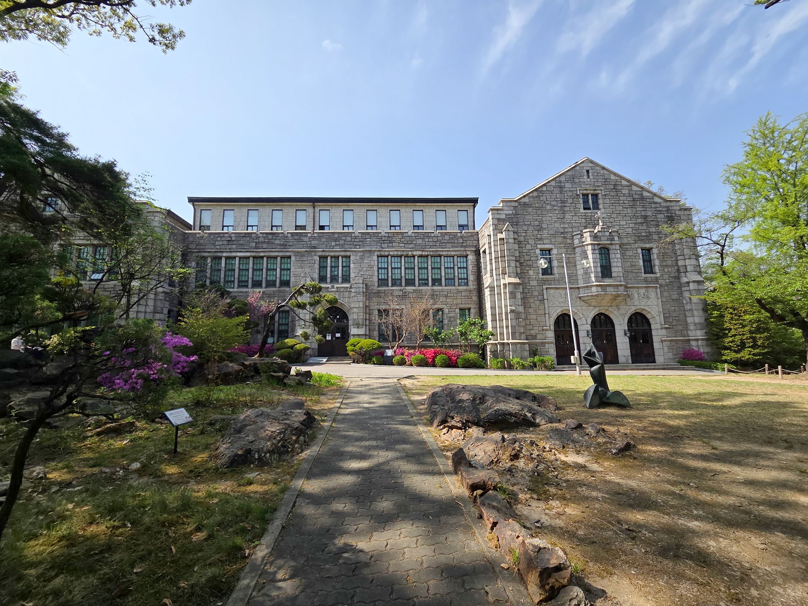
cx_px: 404
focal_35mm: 13
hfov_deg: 106.2
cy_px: 303
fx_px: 303
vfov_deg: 89.9
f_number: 2.2
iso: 50
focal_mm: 2.2
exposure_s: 1/1457
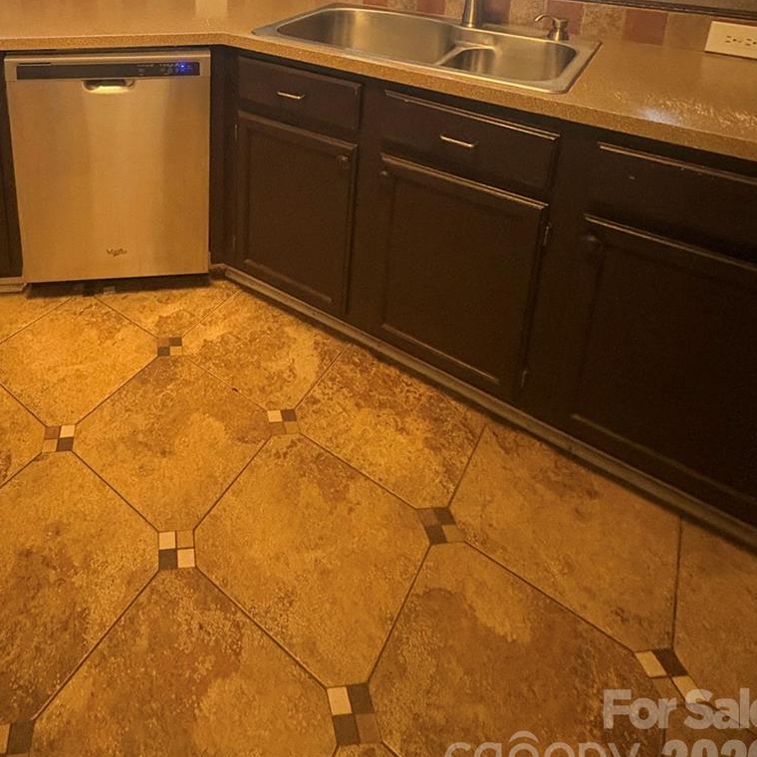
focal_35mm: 25
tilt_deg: -14.1
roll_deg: +0.1
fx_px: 619
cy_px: 35
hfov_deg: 60.2
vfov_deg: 52.6
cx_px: 208
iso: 640
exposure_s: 1/40
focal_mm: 2.22
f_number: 2.2
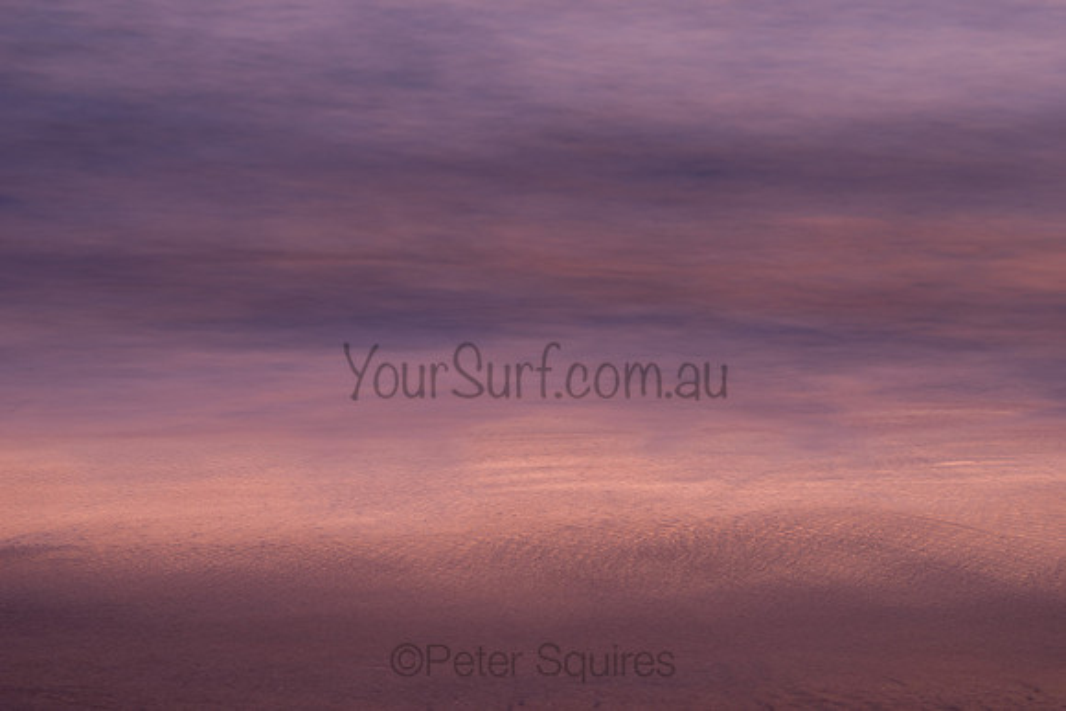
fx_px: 5923
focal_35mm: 200
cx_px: 533
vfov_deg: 6.9
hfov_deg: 10.3
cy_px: 356
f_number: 10
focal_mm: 200
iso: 31
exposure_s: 30
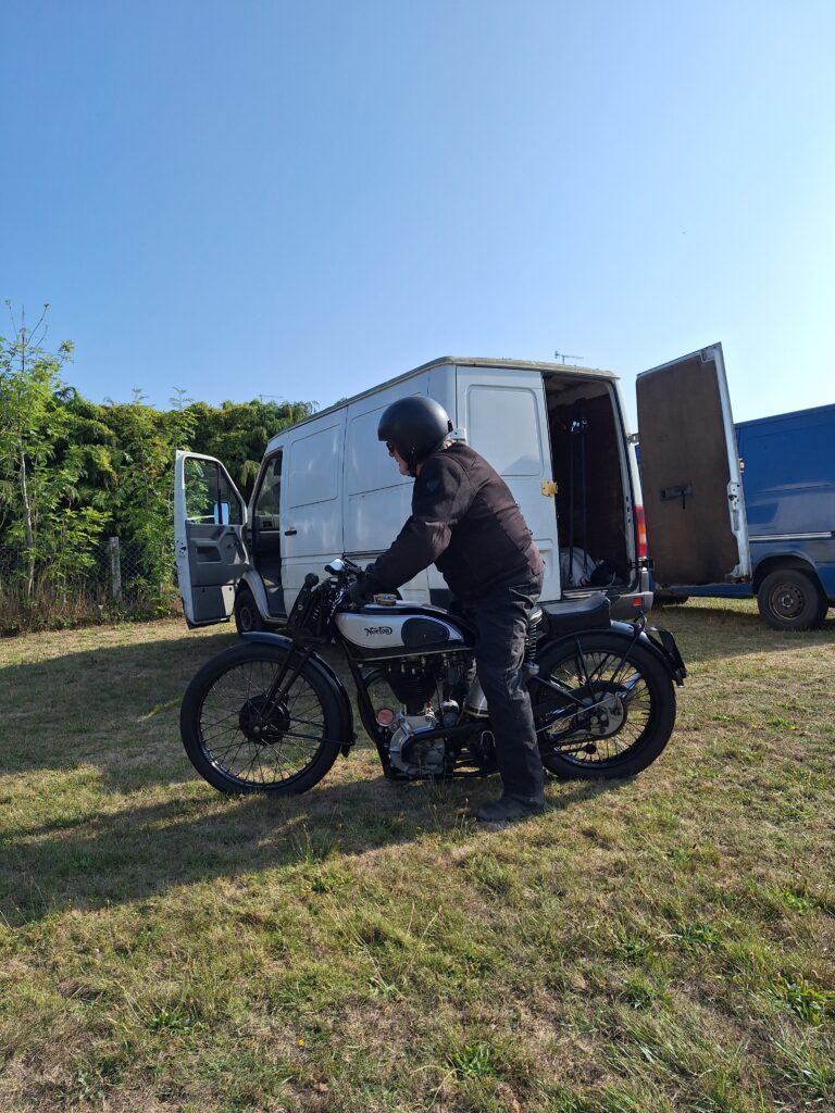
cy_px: 556
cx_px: 418
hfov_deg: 58.9
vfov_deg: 73.9
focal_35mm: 23
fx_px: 740
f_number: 1.8
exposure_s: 1/2660
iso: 40
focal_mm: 5.54
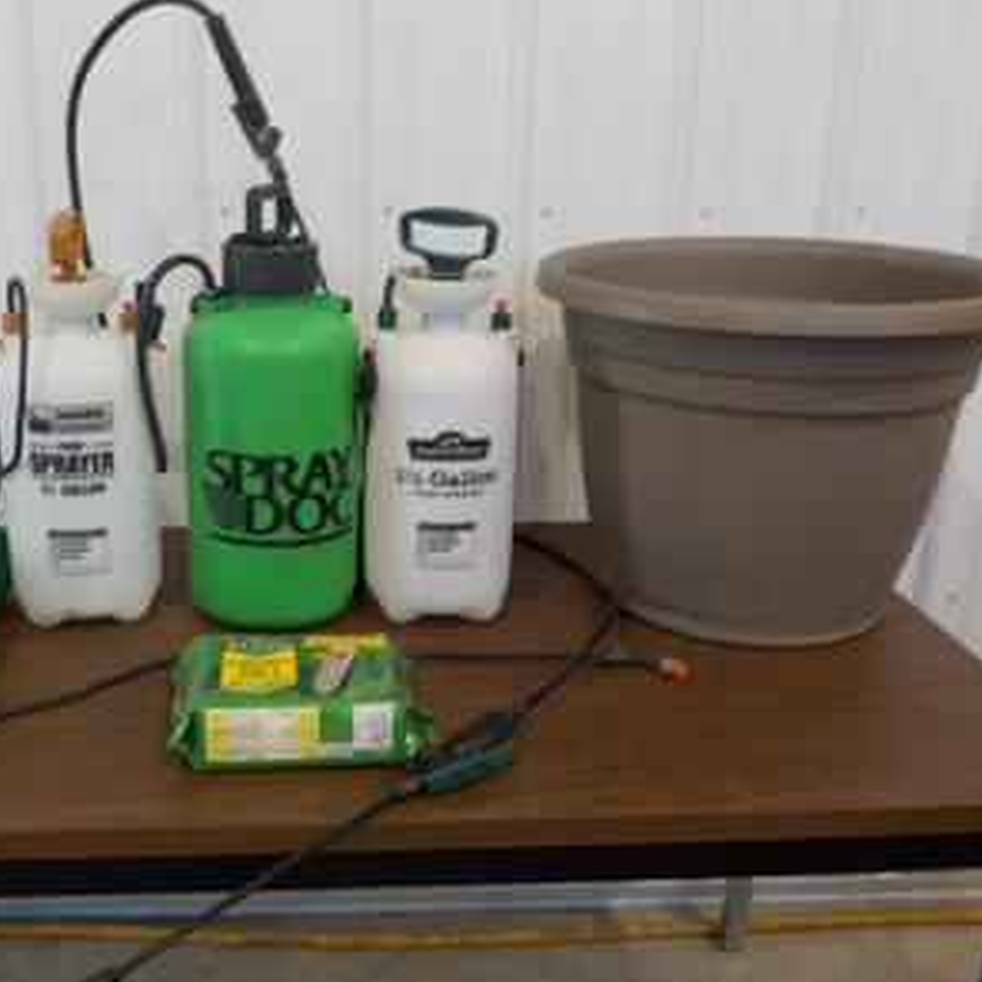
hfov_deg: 45.3
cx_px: 326
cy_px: 493
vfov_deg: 46.0
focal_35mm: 36
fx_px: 1155
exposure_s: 1/30
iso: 160
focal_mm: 4.1
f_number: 3.3
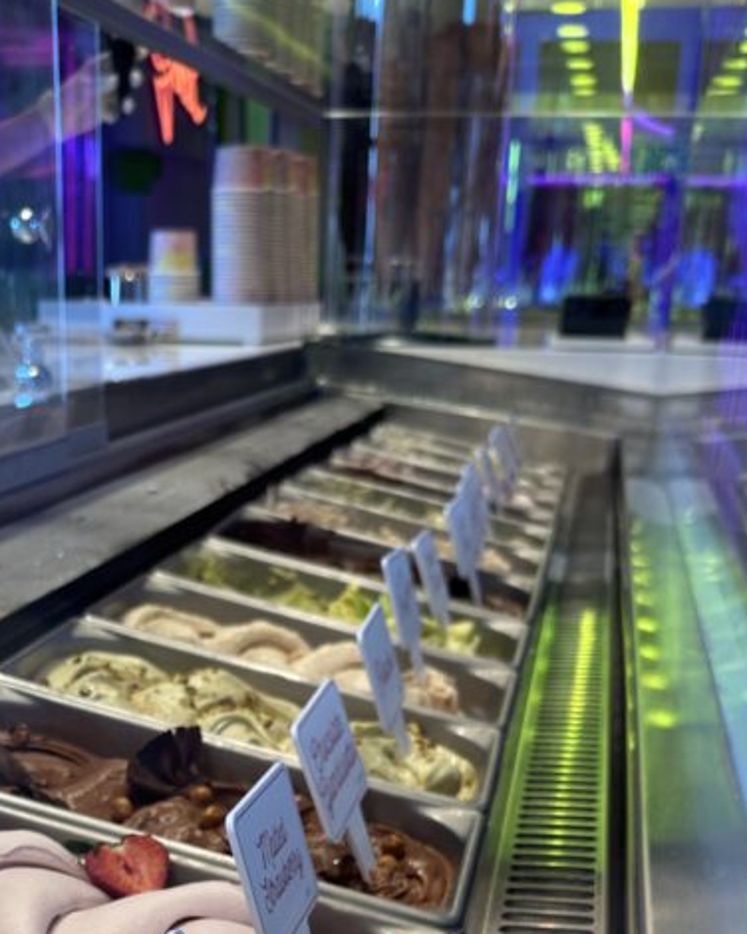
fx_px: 1409
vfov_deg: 33.2
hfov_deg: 29.4
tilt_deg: -25.3
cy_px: 960
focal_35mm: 51
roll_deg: -0.8
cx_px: 236
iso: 80
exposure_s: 1/83
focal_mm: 6.86
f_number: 1.78
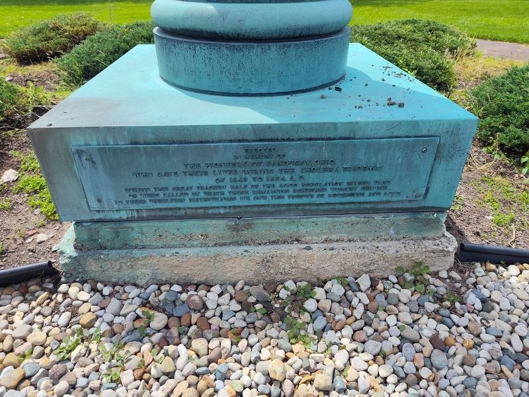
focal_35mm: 23
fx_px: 351
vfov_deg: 58.9
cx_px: 264
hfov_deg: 73.9
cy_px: 198
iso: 100
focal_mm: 5.56
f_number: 1.8
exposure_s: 1/899
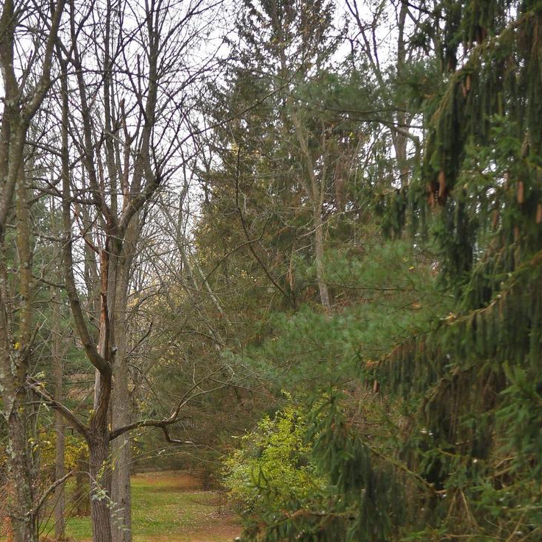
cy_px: 413
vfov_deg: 20.2
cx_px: 179
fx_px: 1506
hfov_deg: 20.3
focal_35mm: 85
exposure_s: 1/800
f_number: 2.8
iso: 200
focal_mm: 32
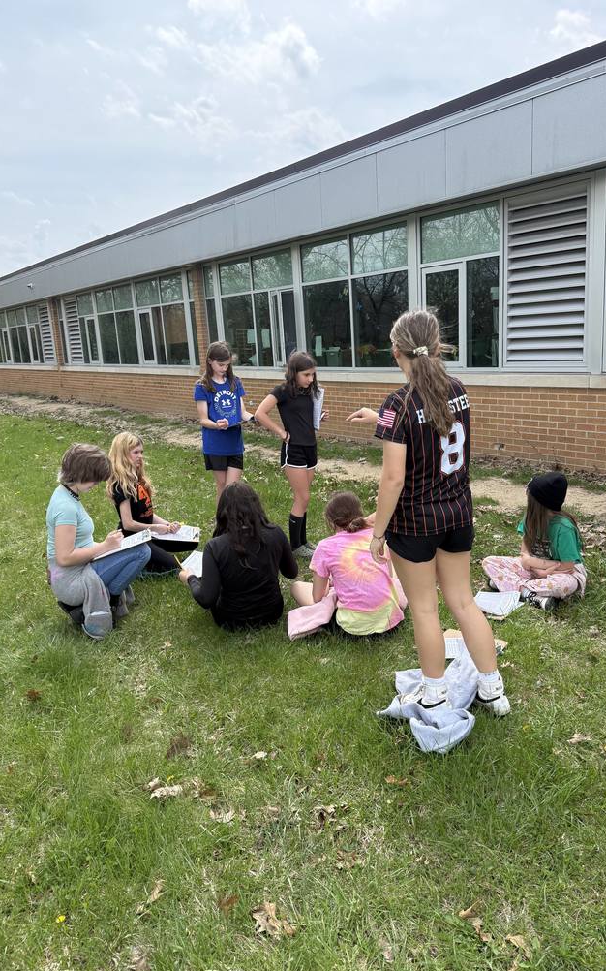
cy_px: 481
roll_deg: +2.6
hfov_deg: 47.4
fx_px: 687
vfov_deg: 70.4
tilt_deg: -10.9
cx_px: 352
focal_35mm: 26
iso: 100
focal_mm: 6.76
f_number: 1.78
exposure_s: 1/3145
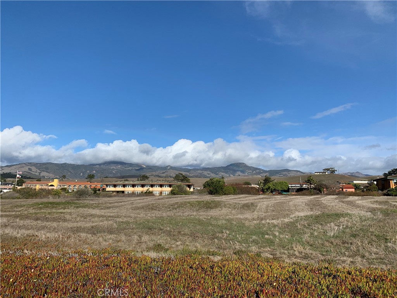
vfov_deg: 53.1
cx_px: 198
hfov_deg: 67.3
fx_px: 298
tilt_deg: +7.2
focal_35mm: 26
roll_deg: -2.4
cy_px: 149
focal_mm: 4.25
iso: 25
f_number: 1.8
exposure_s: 1/3650
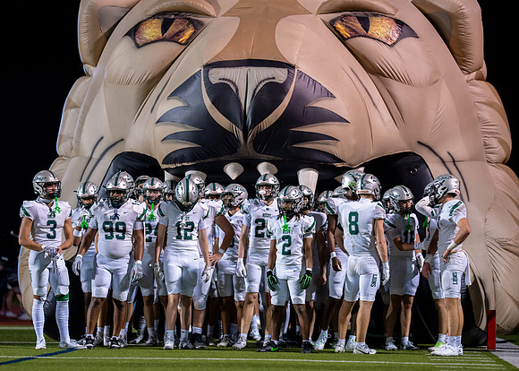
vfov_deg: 9.6
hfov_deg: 13.4
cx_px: 281
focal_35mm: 150
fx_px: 2210
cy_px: 191
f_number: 1.8
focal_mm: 135
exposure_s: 1/1000
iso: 1600
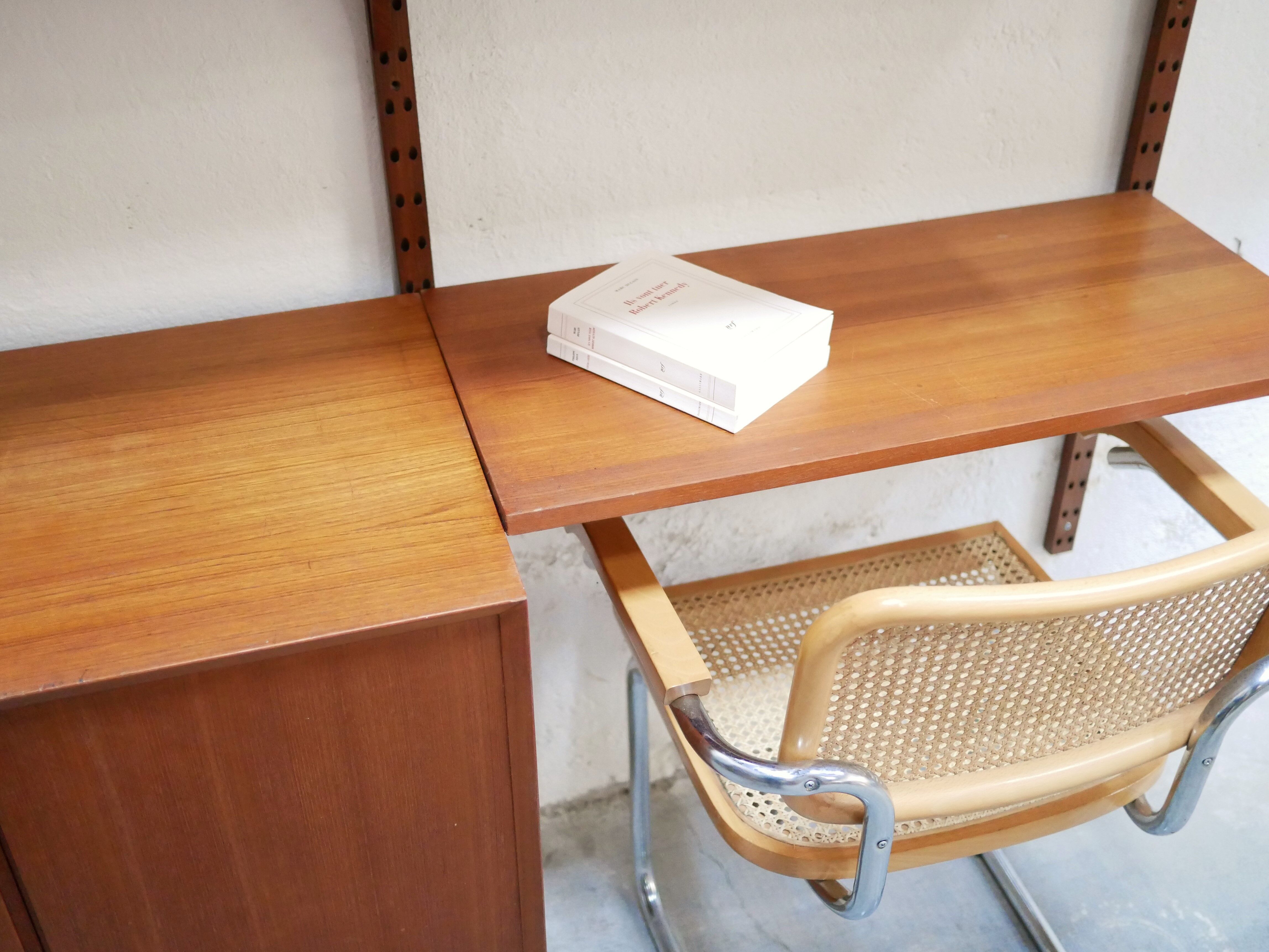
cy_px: 476
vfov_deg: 36.0
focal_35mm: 40
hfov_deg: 46.8
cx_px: 634
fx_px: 1467
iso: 3200
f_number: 1.7
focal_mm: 20
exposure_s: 1/40
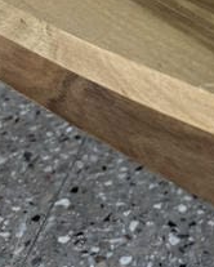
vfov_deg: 14.4
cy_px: -255
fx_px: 893
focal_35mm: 113
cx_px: 385
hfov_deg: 12.5
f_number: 1.78
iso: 160
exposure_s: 1/121
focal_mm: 6.76
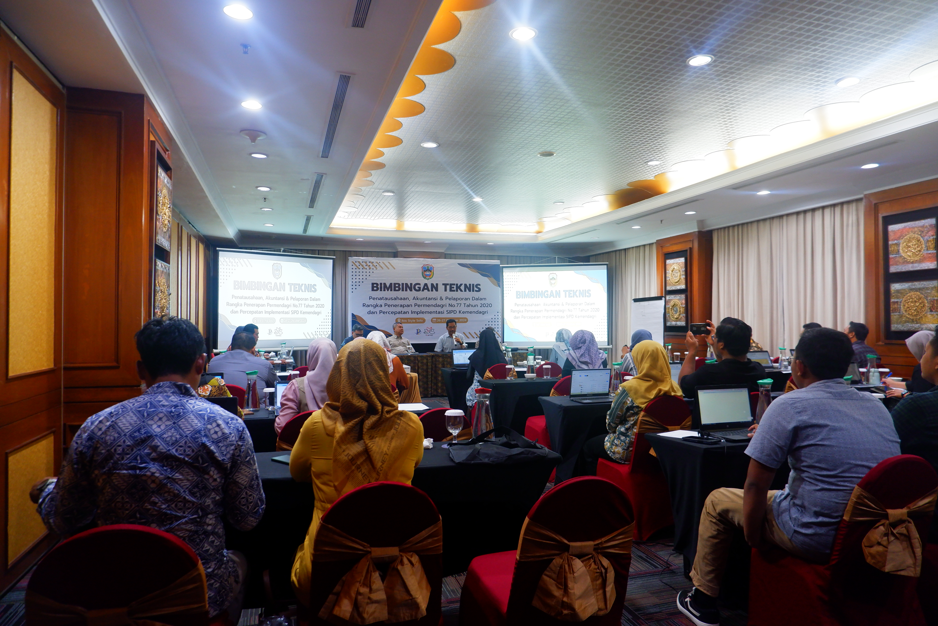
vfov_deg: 55.1
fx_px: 599
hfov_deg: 76.1
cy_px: 313
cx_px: 469
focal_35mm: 23
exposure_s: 1/34
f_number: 3.5
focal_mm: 15
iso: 800
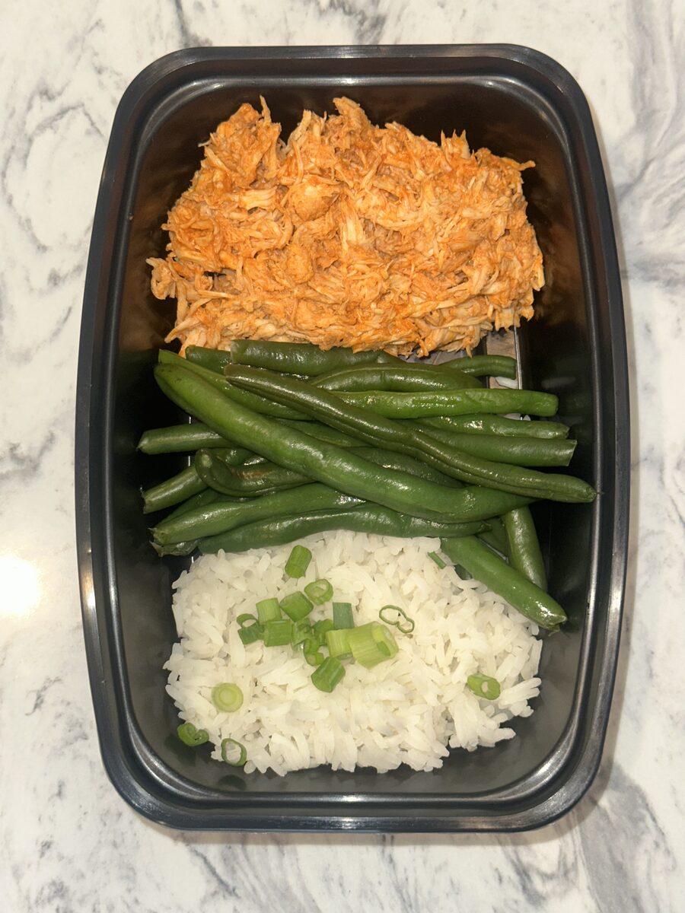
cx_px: 342
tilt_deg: -82.8
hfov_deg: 30.3
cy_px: 456
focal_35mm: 48
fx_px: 1266
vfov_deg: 39.7
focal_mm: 6.86
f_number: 1.78
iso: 50
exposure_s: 1/40
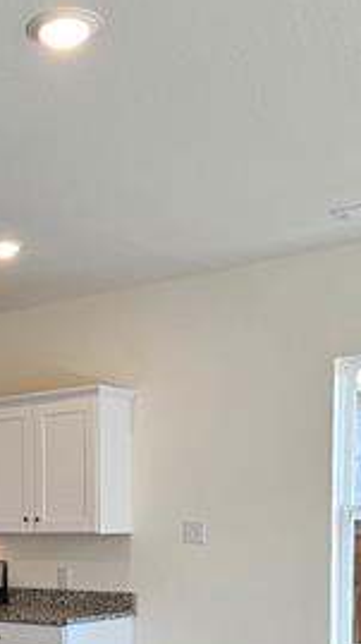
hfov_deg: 20.9
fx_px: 920
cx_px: -57
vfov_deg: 35.8
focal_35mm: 54
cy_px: 601
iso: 64
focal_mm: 2.2
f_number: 2.2
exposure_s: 1/60
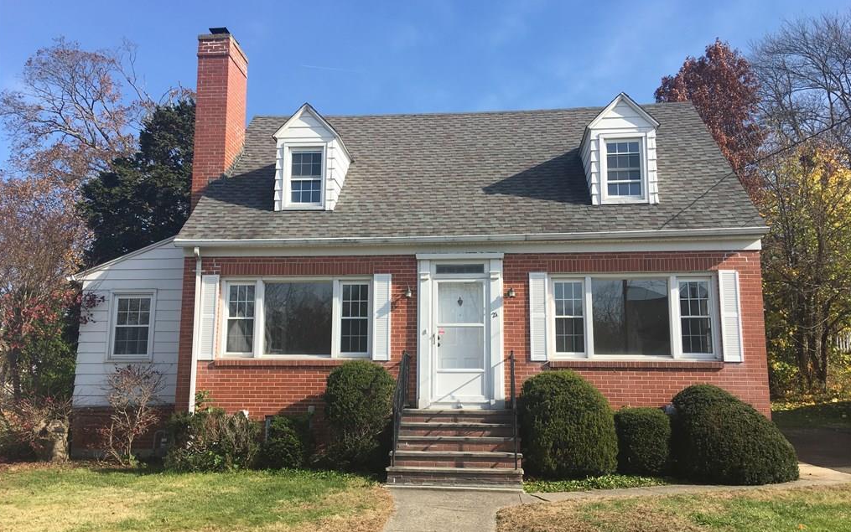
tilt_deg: +11.2
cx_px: 423
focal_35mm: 31
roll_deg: -1.2
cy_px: 294
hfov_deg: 61.2
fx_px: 719
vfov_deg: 40.6
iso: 25
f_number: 2.2
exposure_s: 1/916
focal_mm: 4.15
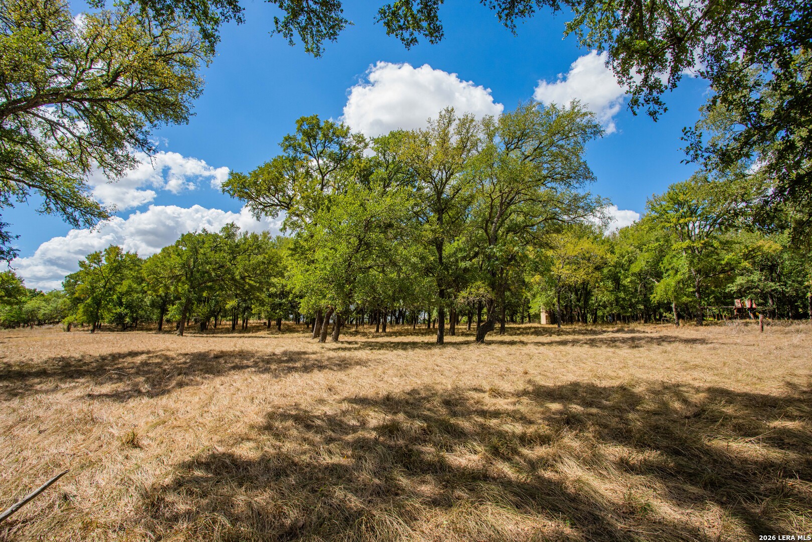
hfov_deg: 93.3
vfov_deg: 70.5
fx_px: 383
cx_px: 406
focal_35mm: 17
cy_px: 271
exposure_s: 1/250
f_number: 13
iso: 500
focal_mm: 17
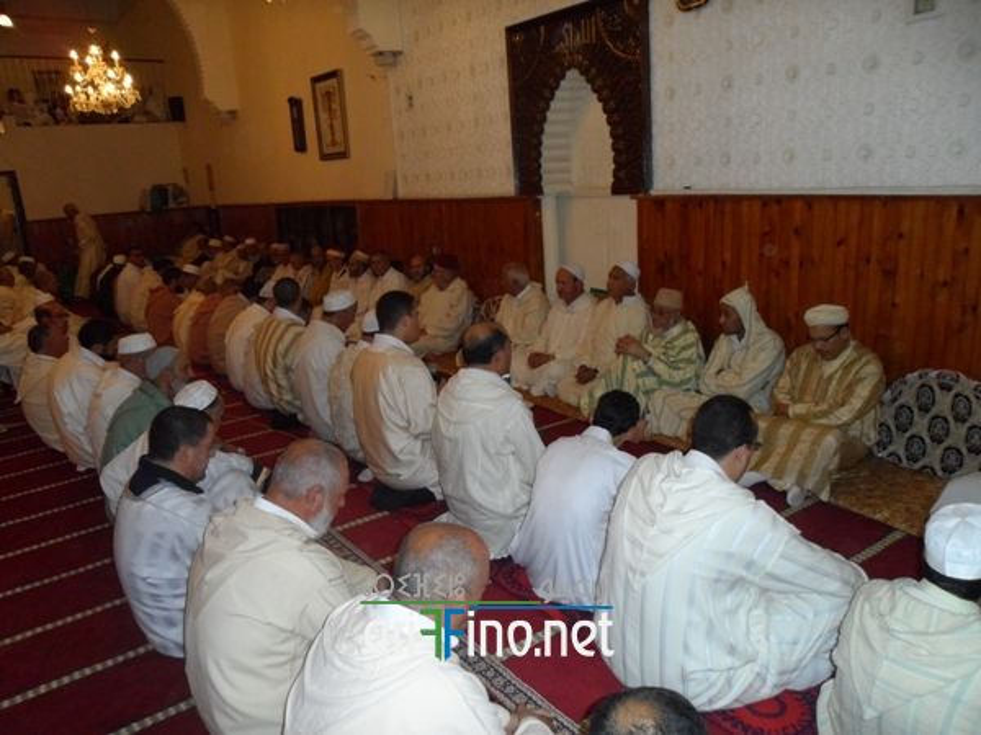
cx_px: 490
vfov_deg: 53.1
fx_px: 737
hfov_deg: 67.3
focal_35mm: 26
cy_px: 368
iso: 320
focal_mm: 4.9
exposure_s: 1/30
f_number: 3.3
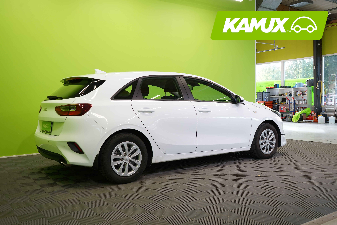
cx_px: 168
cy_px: 112
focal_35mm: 33
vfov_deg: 40.0
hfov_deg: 57.2
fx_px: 309
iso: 400
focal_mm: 33
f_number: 5.6
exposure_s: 1/30
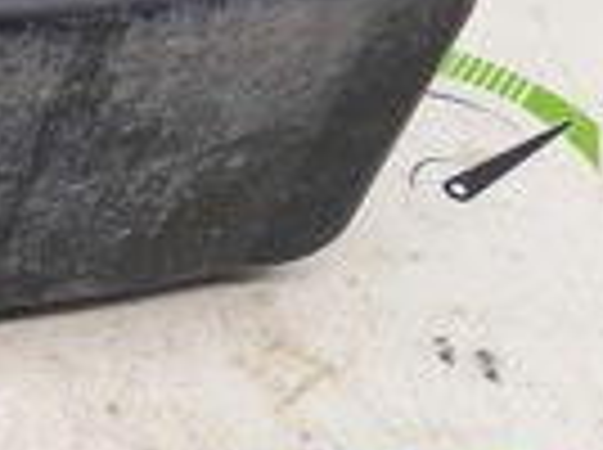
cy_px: -160
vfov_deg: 11.1
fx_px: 2243
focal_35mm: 129
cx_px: -806
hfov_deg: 12.4
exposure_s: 1/50
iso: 50
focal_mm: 4
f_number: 1.8
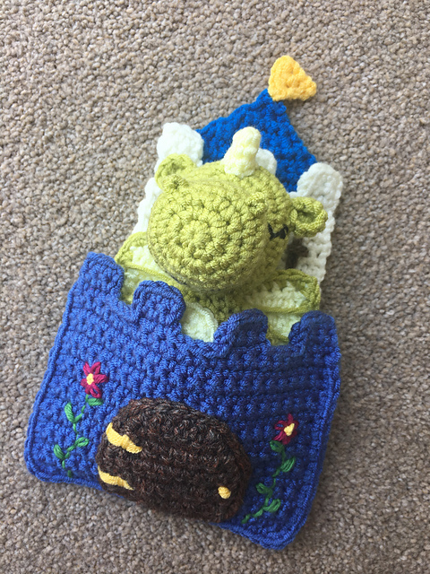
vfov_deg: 61.7
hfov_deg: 48.2
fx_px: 480
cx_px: 215
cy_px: 287
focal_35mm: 29
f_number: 2.2
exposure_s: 1/50
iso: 25
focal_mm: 4.15
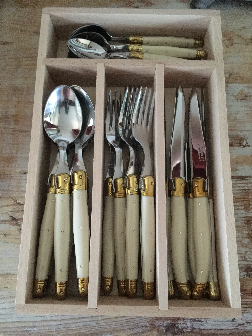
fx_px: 281
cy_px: 168
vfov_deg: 61.7
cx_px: 126
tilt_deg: -77.4
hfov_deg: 48.2
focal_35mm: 29
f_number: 2.2
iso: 500
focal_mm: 4.15
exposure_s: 1/17
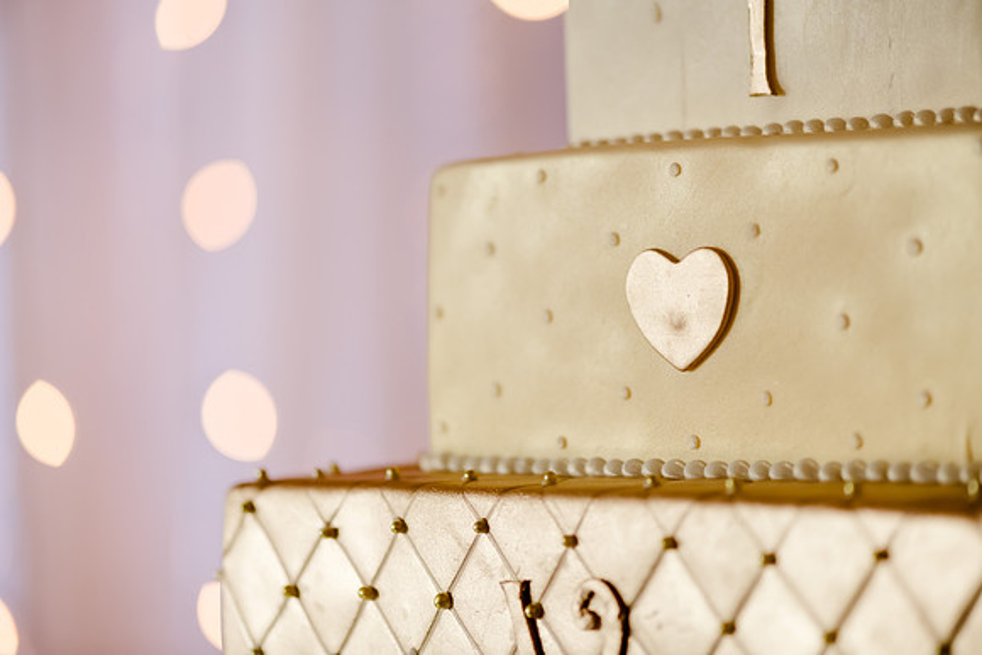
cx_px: 509
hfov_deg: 18.8
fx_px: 2970
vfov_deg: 12.6
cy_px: 315
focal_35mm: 109
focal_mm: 105
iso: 2000
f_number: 3
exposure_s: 1/500
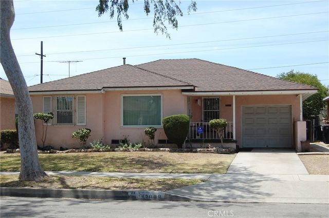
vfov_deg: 26.4
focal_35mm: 51
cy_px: 109
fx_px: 465
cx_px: 164
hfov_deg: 38.9
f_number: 8
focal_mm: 34
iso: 200
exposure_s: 1/250
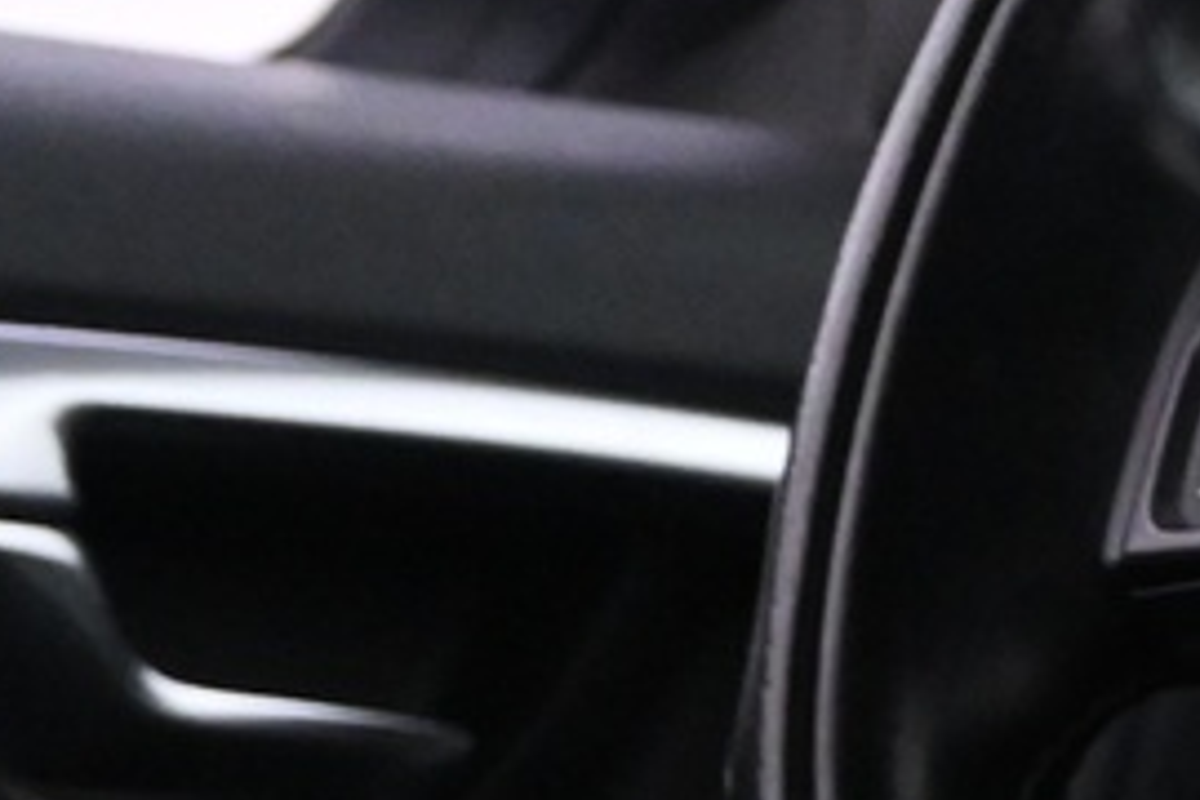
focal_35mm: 180
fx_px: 6000
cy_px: 413
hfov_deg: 10.4
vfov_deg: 7.6
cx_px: 2471
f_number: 3.8
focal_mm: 20
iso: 3200
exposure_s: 1/60
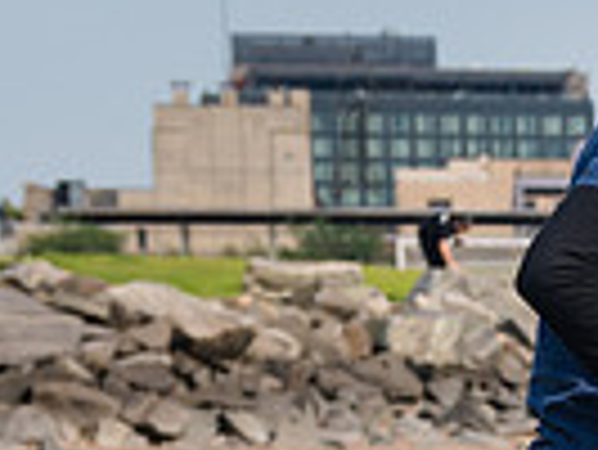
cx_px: 1223
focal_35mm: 182
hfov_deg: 10.0
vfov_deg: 7.9
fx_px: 3147
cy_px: 772
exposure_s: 1/1600
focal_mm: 38
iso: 320
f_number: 4
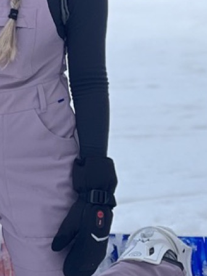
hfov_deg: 5.4
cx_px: 33
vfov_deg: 7.2
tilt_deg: -6.4
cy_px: 2
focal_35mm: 275
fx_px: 2193
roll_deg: -1.7
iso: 32
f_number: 2.8
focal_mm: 9
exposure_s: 1/399
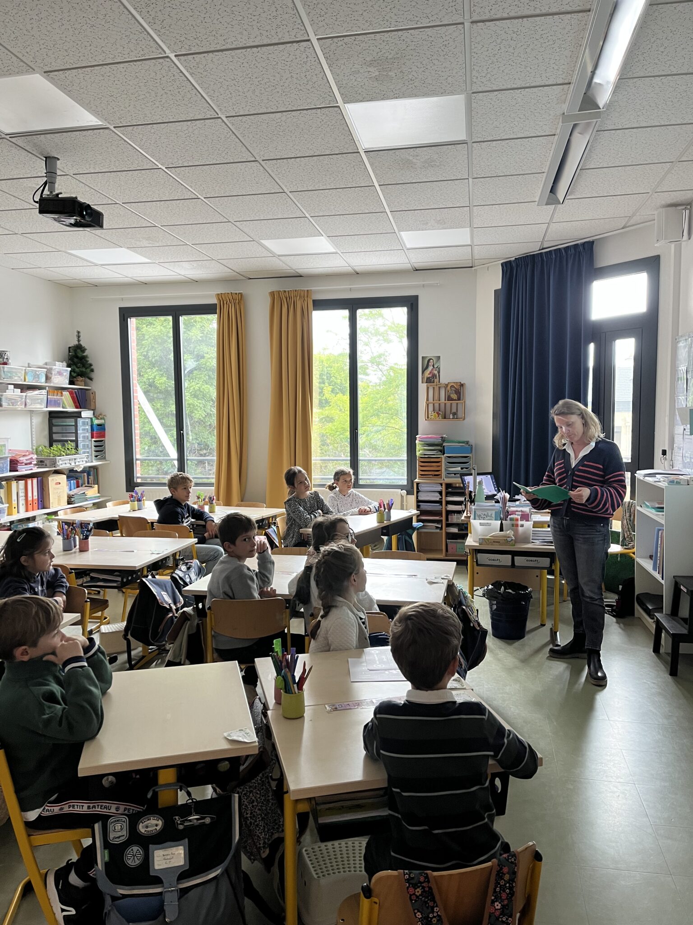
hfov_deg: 53.1
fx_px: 694
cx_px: 346
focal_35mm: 26
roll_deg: +0.6
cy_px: 462
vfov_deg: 67.3
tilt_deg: -5.3
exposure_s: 1/60
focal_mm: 5.1
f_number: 1.6
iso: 80
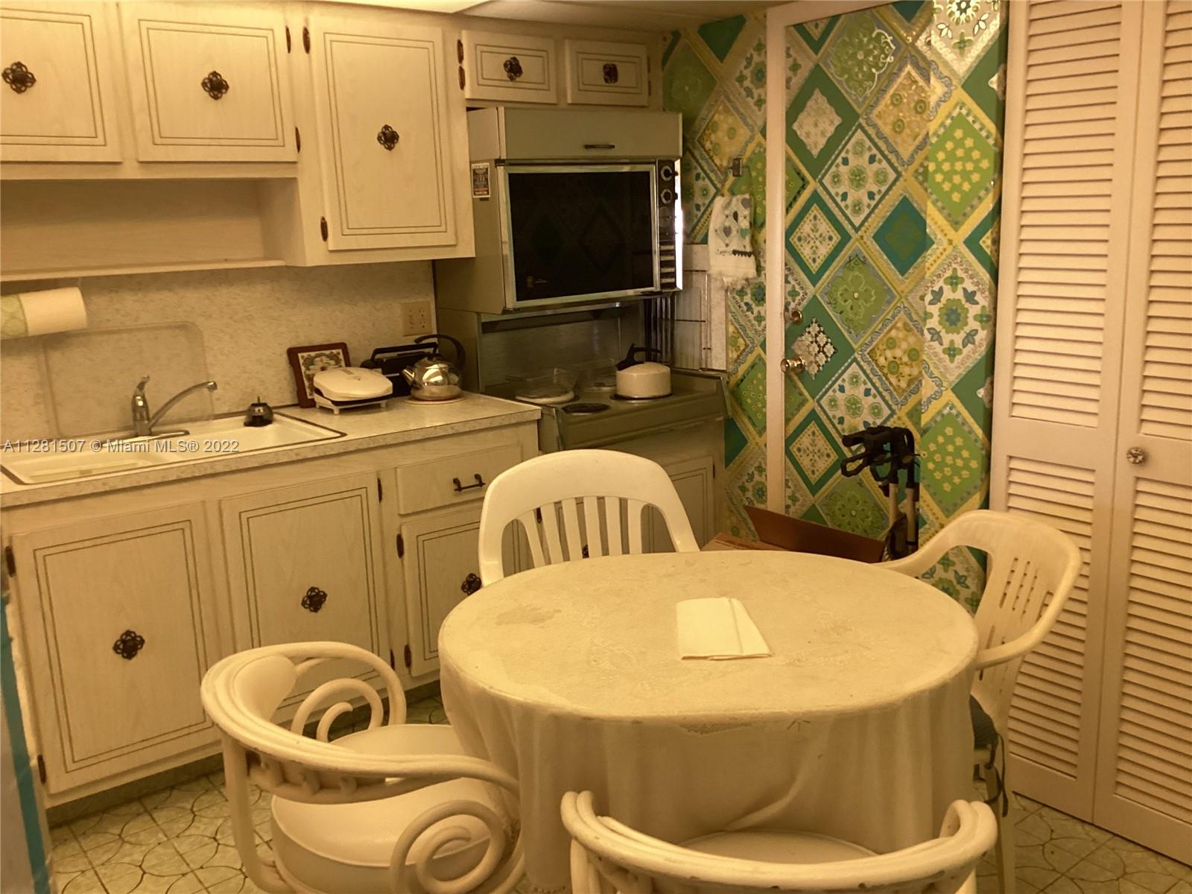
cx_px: 596
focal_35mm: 31
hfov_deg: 58.4
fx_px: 1067
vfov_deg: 45.4
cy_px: 447
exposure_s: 1/60
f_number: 2.4
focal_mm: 3.3
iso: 200
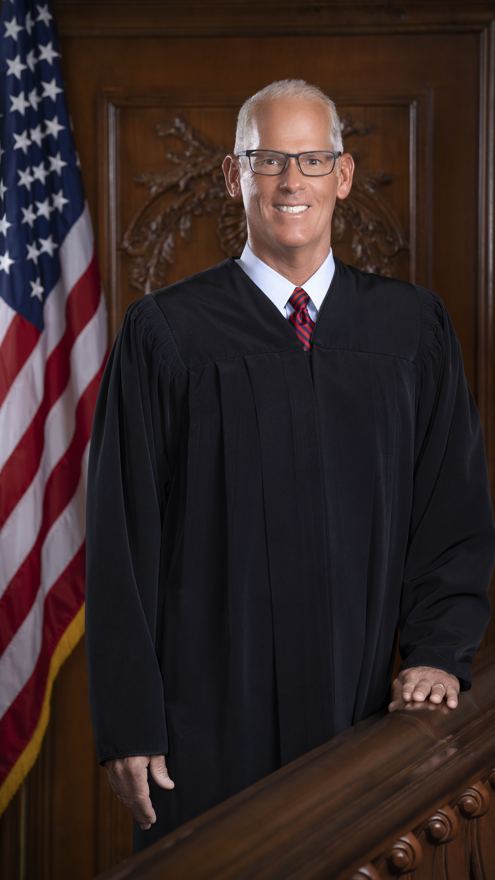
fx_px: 3897
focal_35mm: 167
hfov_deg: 7.3
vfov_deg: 12.9
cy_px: 440
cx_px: 277
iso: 200
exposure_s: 1/80
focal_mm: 159
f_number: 7.1
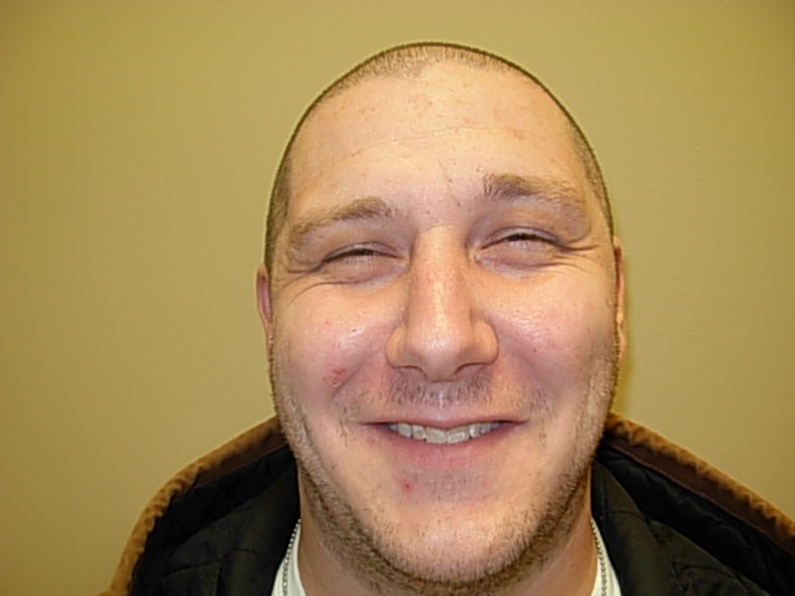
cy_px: 298
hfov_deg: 49.0
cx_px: 398
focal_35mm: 38
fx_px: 873
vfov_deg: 37.7
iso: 79
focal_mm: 6.3
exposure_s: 1/22.6
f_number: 2.9
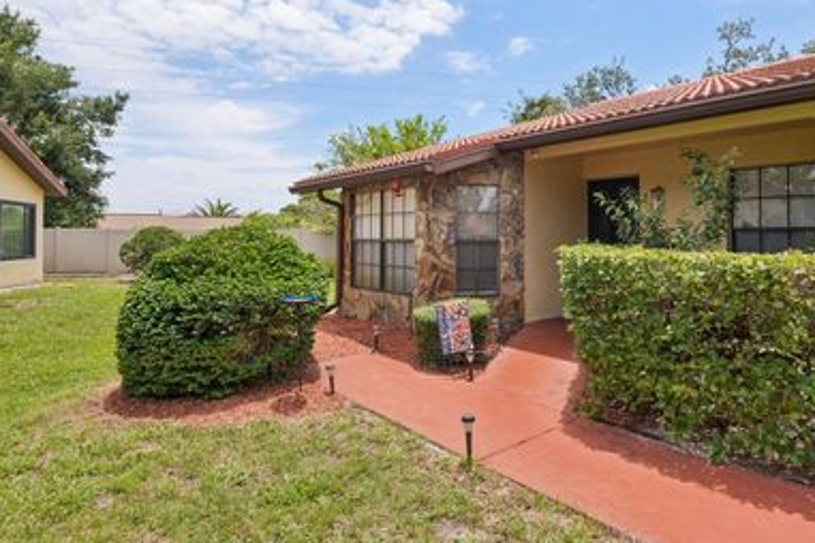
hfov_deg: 80.4
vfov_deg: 59.2
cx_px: 481
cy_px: 232
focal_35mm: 21
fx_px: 475
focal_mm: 16
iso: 400
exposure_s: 1/1000
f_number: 8
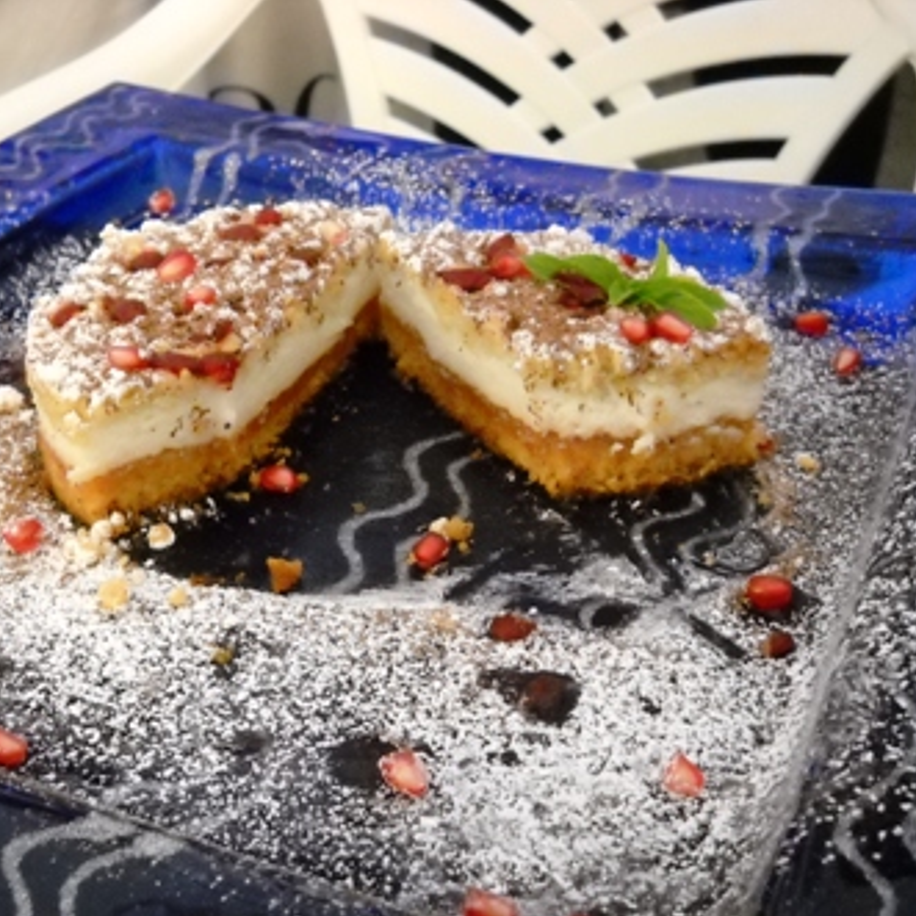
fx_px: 1467
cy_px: 459
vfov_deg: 34.7
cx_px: 376
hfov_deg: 34.6
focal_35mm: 49
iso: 800
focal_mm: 6.72
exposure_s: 1/35
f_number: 3.1
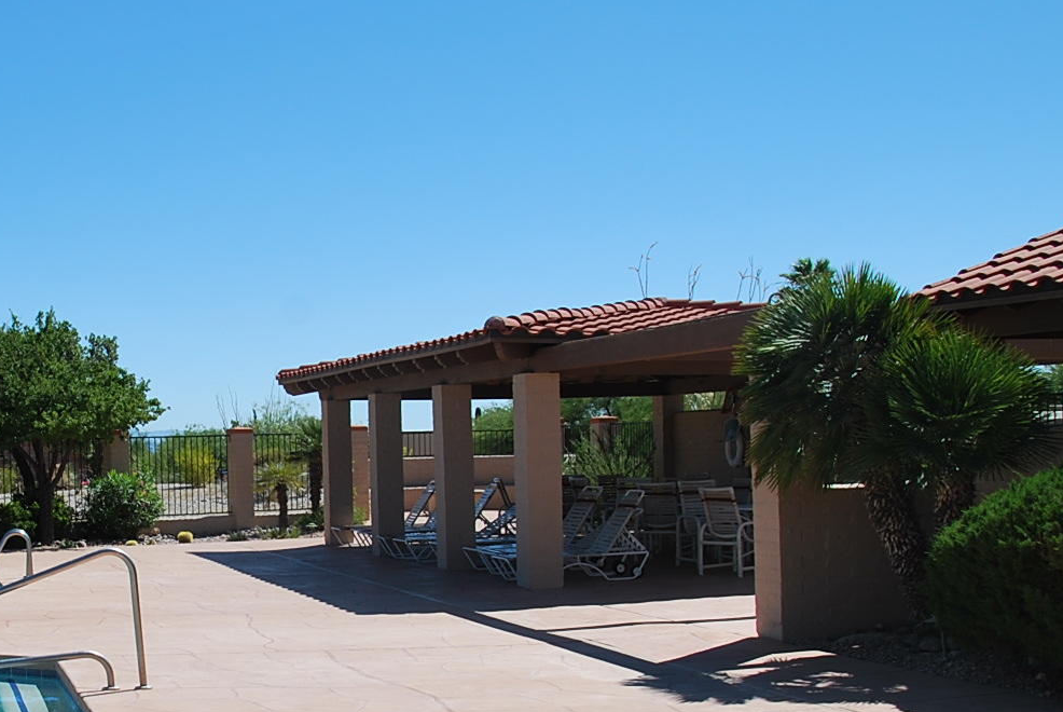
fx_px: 1567
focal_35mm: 53
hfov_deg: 35.8
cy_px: 516
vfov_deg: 25.3
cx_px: 167
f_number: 8
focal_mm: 18
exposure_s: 1/250
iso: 100
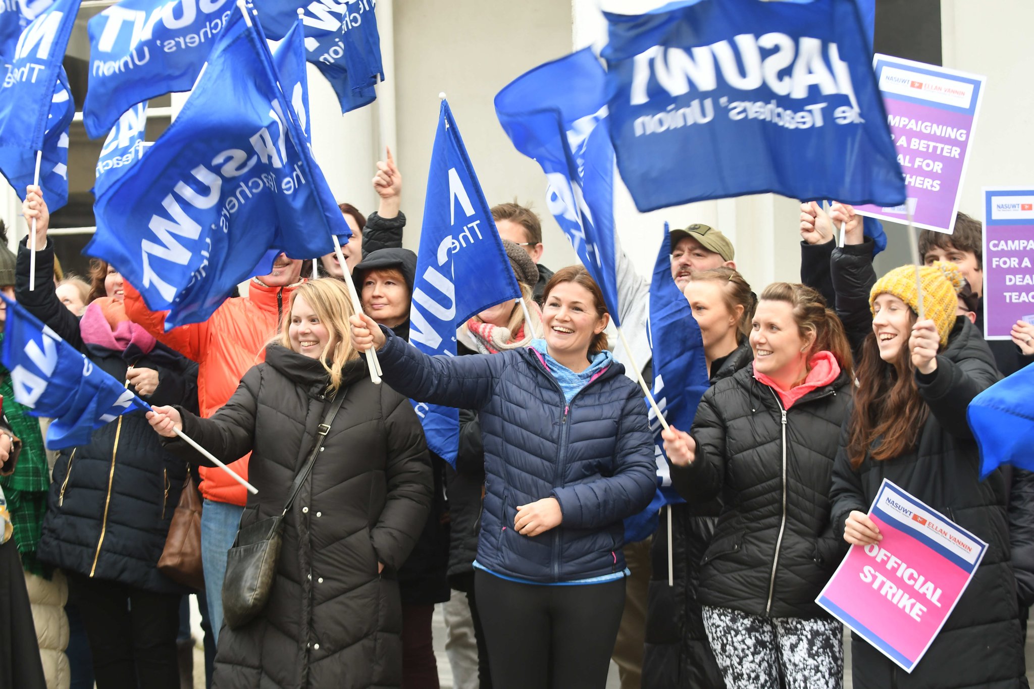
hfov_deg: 19.5
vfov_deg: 13.0
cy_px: 344
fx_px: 3015
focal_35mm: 105
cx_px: 517
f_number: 5.6
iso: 500
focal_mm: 70
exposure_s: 1/125
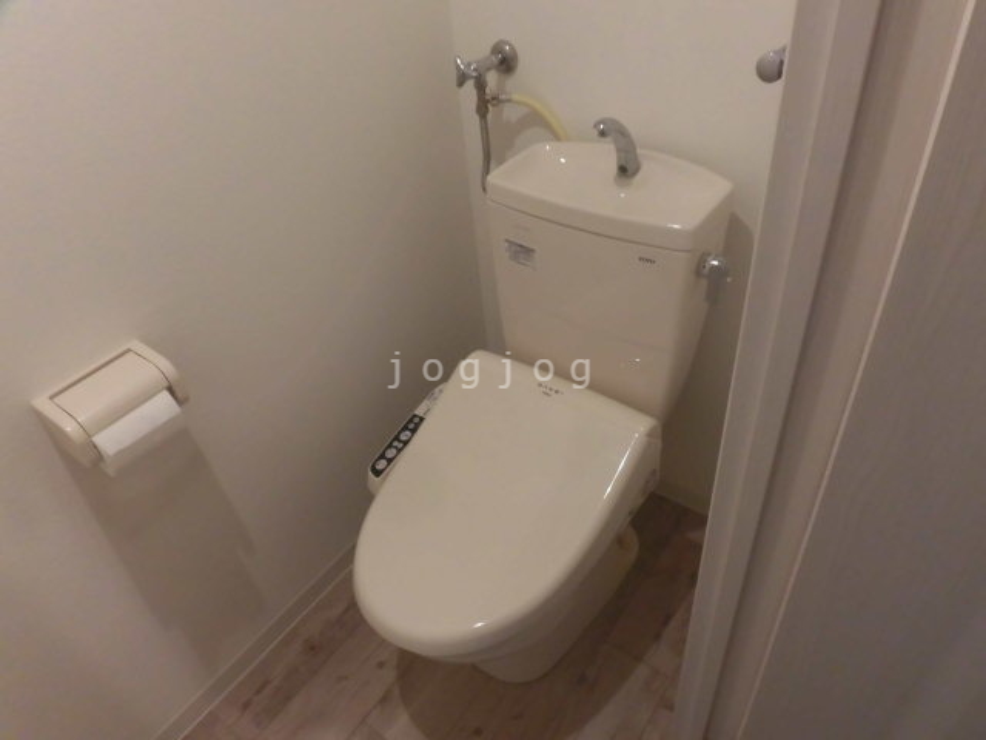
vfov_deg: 56.8
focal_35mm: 24
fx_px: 684
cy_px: 370
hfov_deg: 71.6
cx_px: 493
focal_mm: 4.3
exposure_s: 1/40
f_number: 3.1
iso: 250
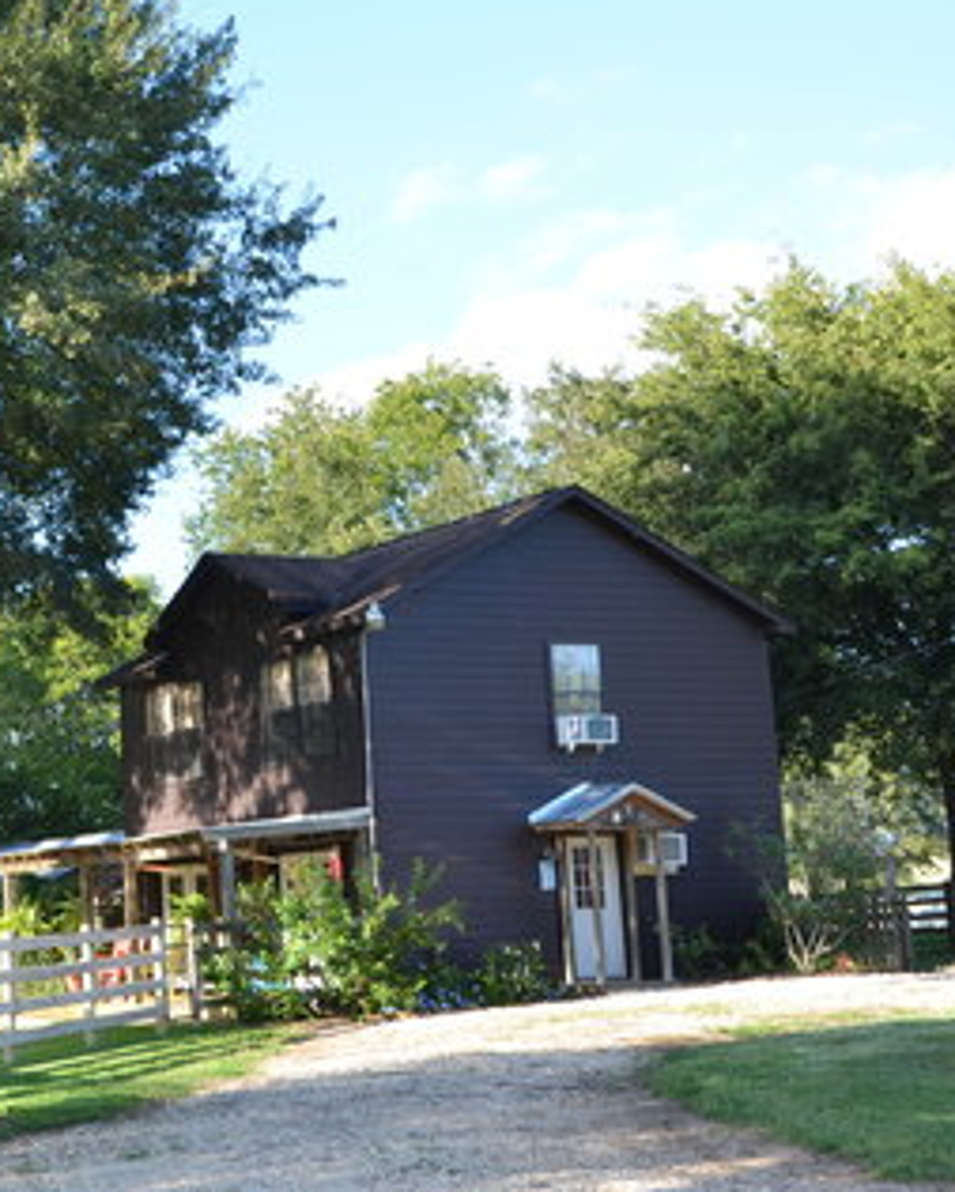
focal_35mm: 64
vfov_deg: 29.6
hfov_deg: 22.9
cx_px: -11
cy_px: 579
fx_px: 2260
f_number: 6.3
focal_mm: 24
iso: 200
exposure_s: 1/160
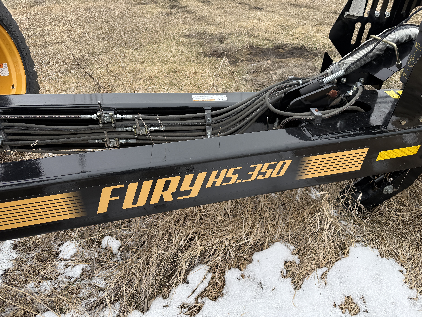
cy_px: 158
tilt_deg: -35.6
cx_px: 211
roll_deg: -0.2
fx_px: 293
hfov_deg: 71.6
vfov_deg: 56.8
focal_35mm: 24
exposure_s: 1/840
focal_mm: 6.76
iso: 100
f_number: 1.78
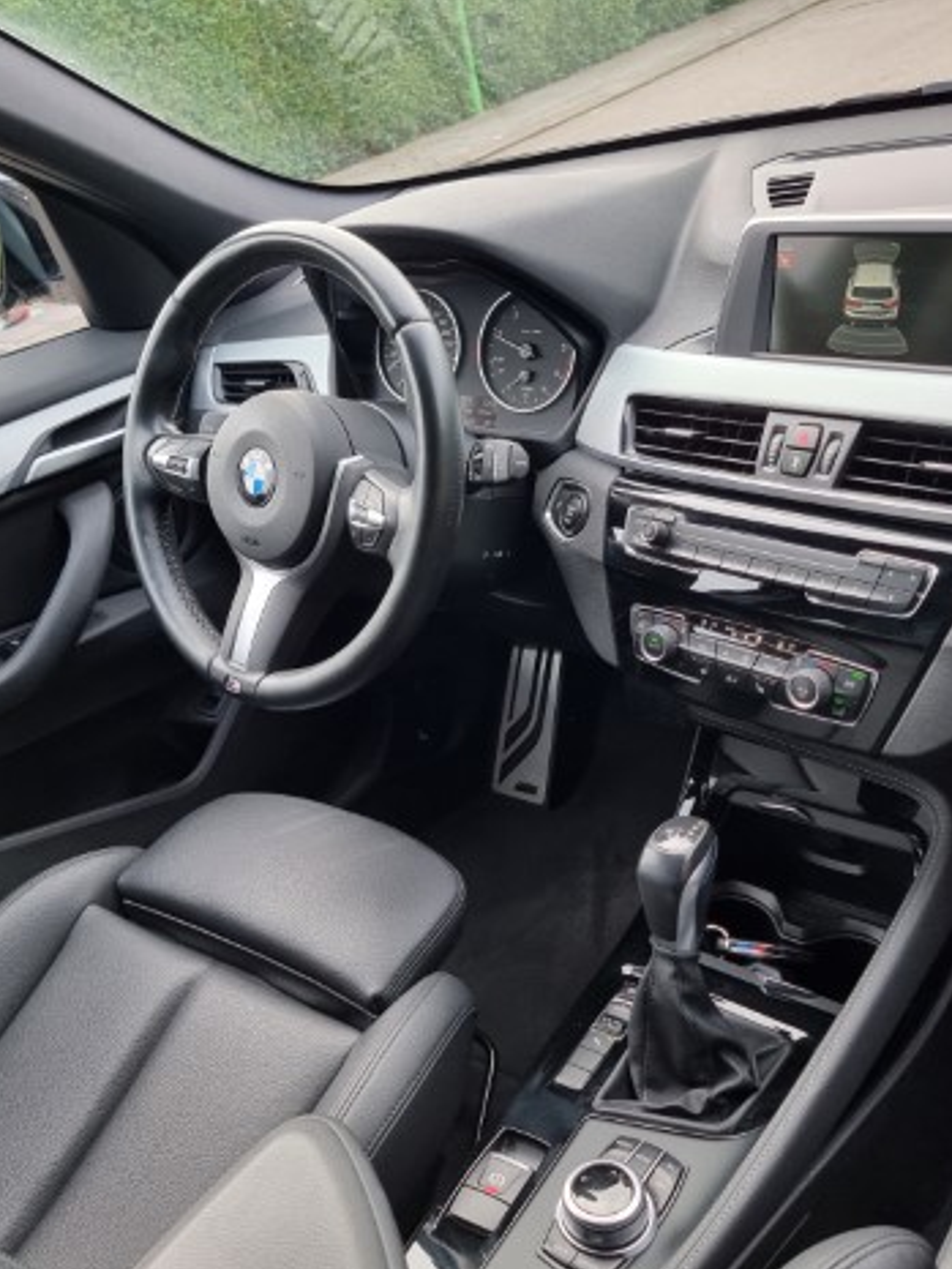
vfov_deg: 55.3
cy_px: 636
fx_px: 1210
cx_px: 458
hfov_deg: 43.0
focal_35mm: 33
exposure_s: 1/100
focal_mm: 6.7
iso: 50
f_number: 1.8
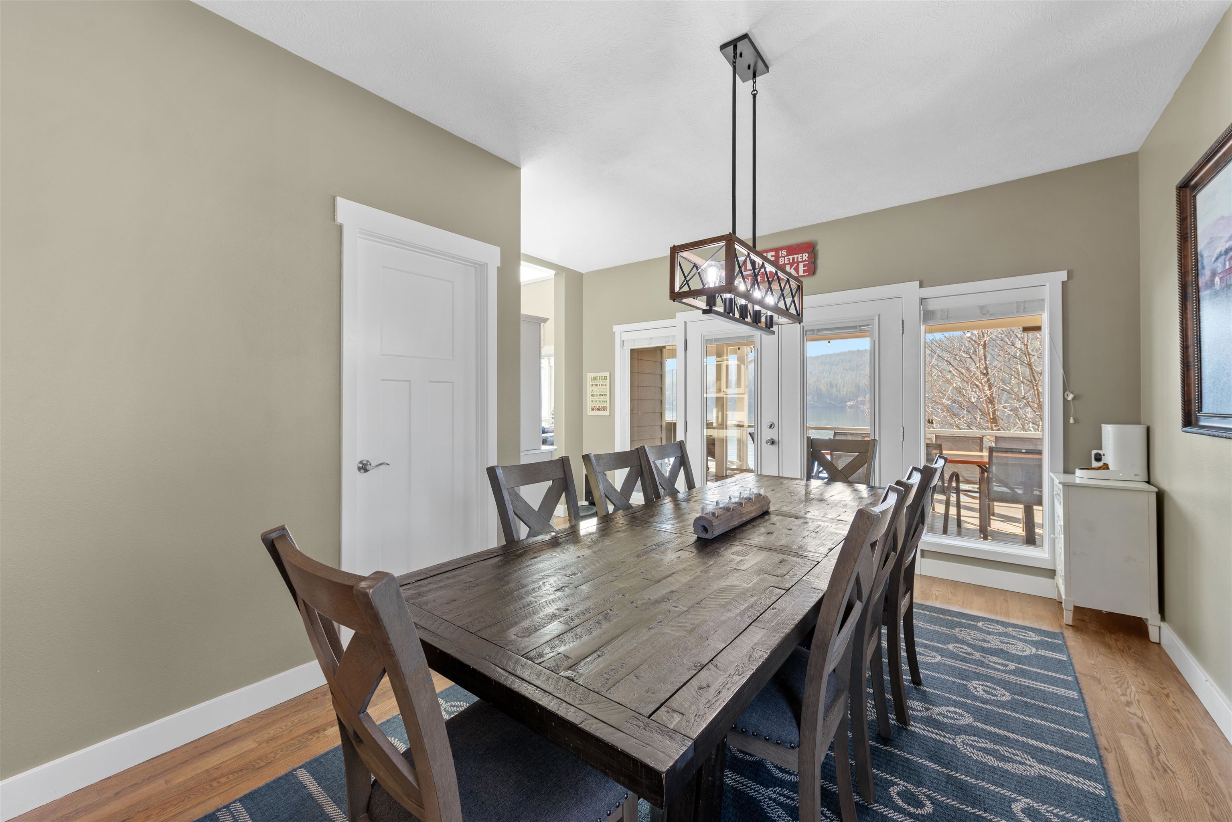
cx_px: 616
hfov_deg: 104.2
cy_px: 411
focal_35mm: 14
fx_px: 479
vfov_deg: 81.2
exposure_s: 1/2
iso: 100
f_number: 8
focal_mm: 14
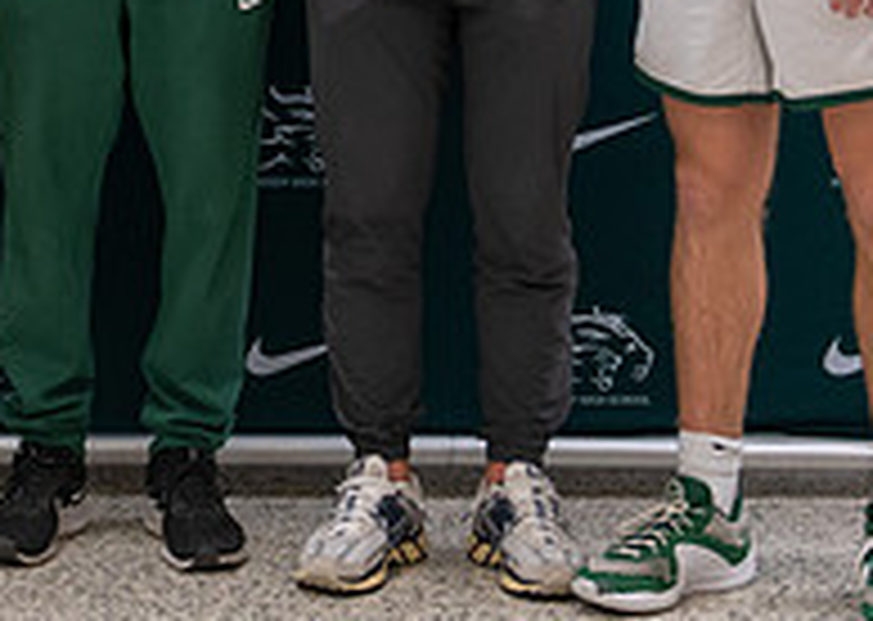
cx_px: 176
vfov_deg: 9.0
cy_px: -248
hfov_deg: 12.8
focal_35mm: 157
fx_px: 3887
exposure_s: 1/320
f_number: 1.2
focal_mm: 50
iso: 640
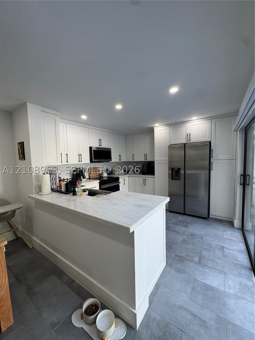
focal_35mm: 14
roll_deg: +2.8
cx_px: 128
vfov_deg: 102.1
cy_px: 170
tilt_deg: -3.6
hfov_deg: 85.7
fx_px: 138
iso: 100
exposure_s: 1/99
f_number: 2.2
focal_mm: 2.22
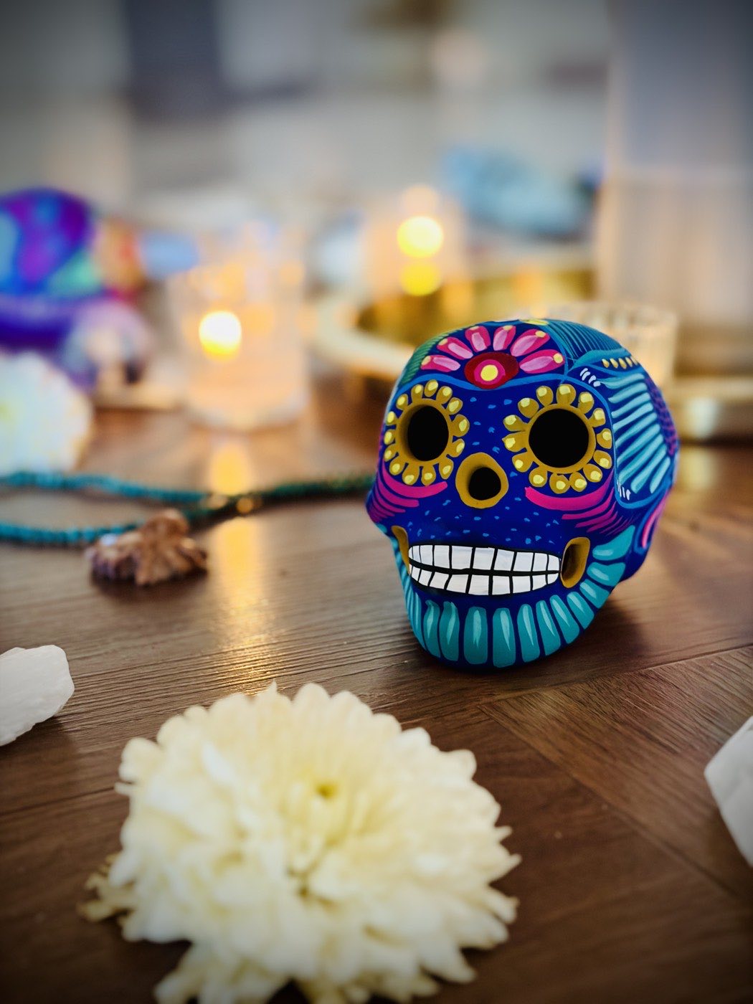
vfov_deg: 36.8
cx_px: 376
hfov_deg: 28.0
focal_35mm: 52
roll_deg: +1.2
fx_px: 1508
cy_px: 502
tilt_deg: -16.5
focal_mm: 5.96
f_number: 1.6
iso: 200
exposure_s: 1/40
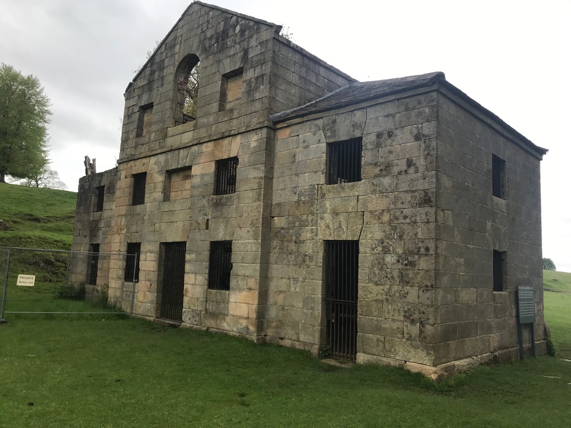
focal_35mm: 28
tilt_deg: +7.7
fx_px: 462
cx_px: 286
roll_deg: -0.5
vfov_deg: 49.7
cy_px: 214
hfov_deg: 63.4
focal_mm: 3.99
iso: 20
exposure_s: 1/445
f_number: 1.8
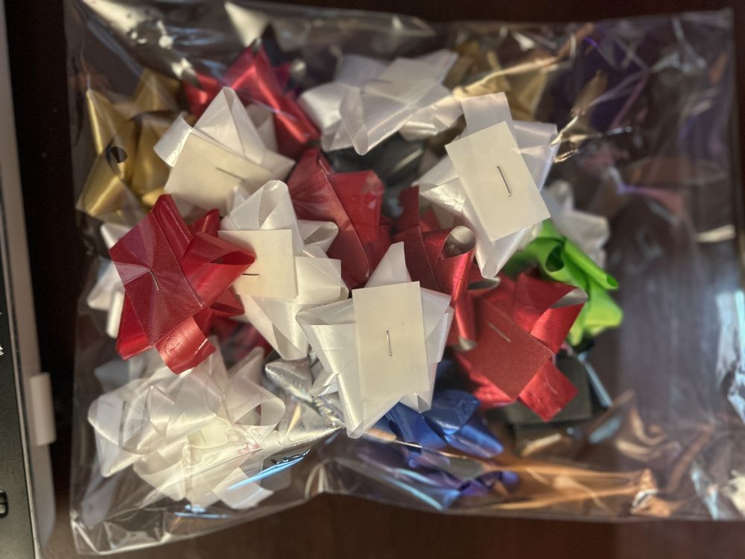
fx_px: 560
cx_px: 372
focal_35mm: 26
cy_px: 280
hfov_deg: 67.3
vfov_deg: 53.1
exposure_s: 1/40
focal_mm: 5.7
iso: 500
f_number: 1.5
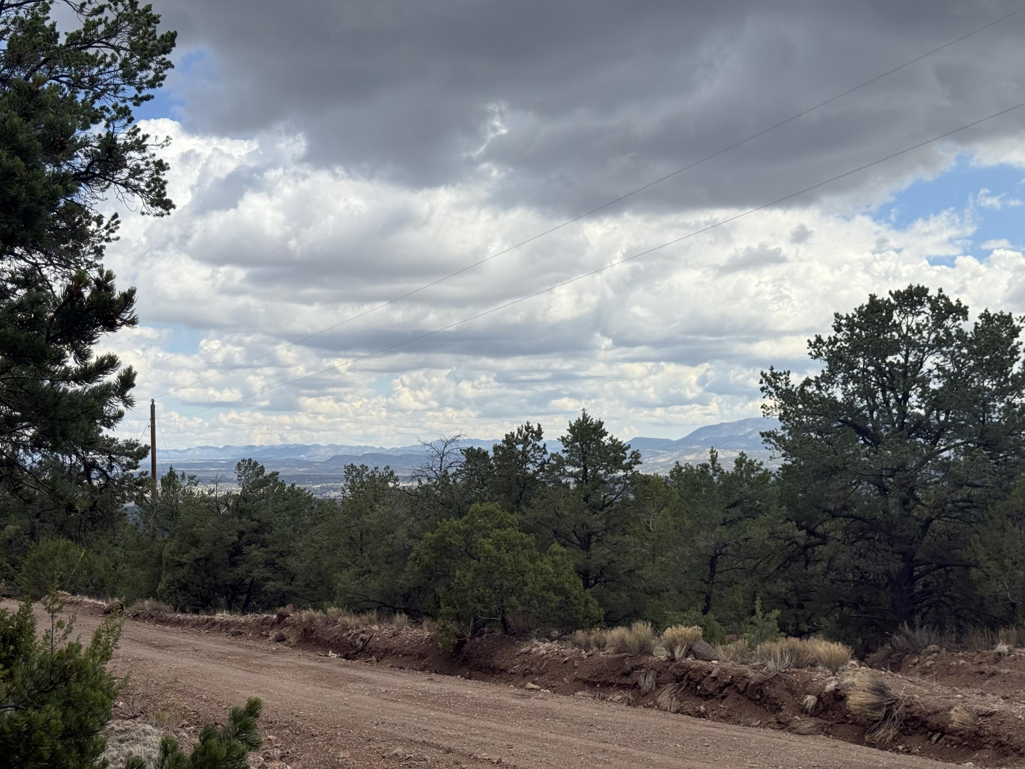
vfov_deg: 30.3
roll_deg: +0.4
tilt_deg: +3.0
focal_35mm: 48
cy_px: 384
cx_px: 512
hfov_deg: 39.7
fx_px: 1421
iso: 64
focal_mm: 6.76
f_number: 1.78
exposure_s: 1/4587
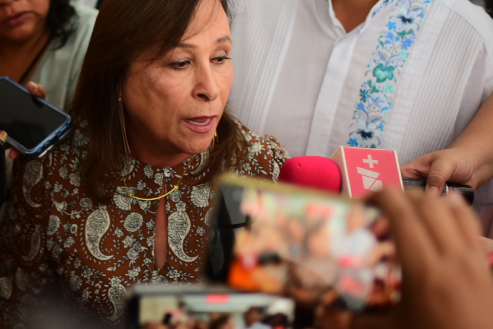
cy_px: 137
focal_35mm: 68
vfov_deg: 20.0
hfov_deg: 29.1
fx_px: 931
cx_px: 106
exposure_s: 1/250
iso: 400
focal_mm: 35
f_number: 1.8
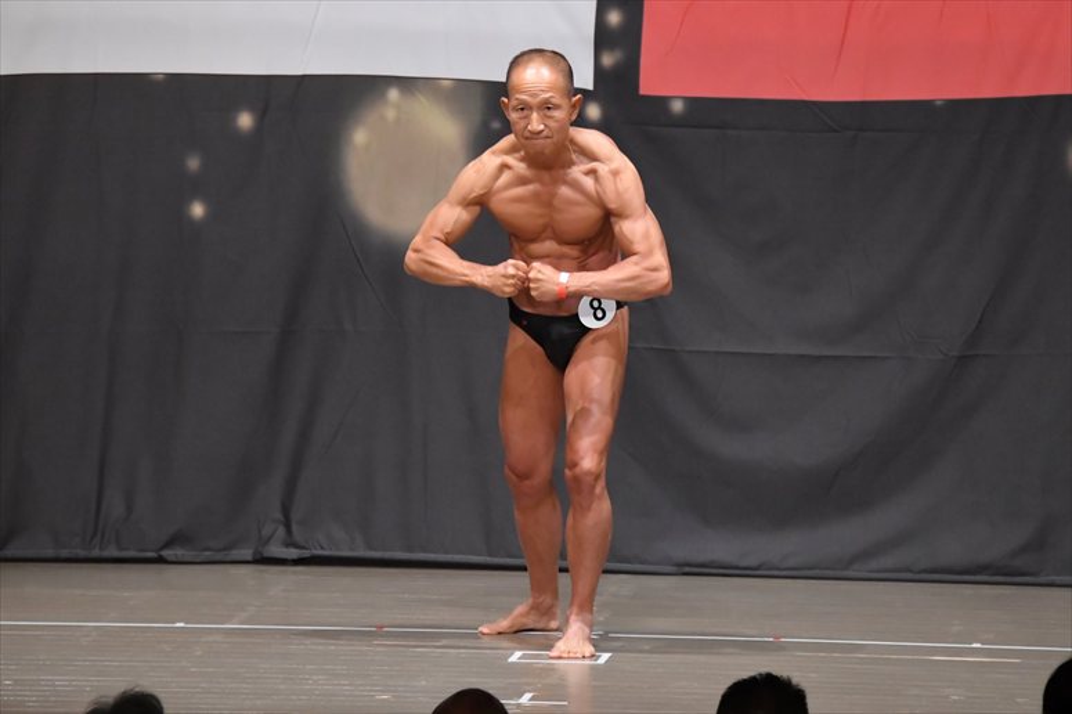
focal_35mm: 255
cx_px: 536
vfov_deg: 5.4
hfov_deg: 8.1
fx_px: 7590
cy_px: 357
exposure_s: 1/400
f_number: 5.6
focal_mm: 170
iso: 6400
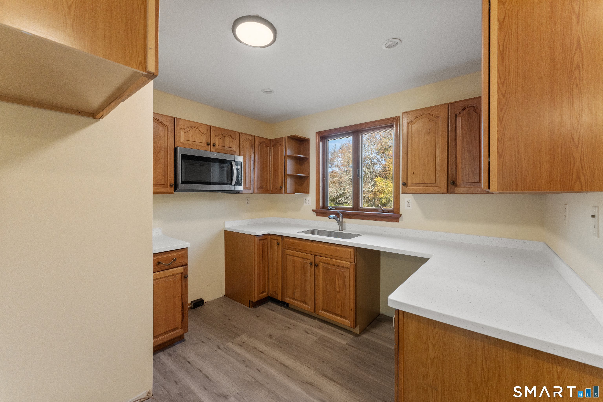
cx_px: 302
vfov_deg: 81.2
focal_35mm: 14
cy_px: 201
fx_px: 234
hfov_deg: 104.3
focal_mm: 14
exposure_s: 1/6
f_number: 8
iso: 800
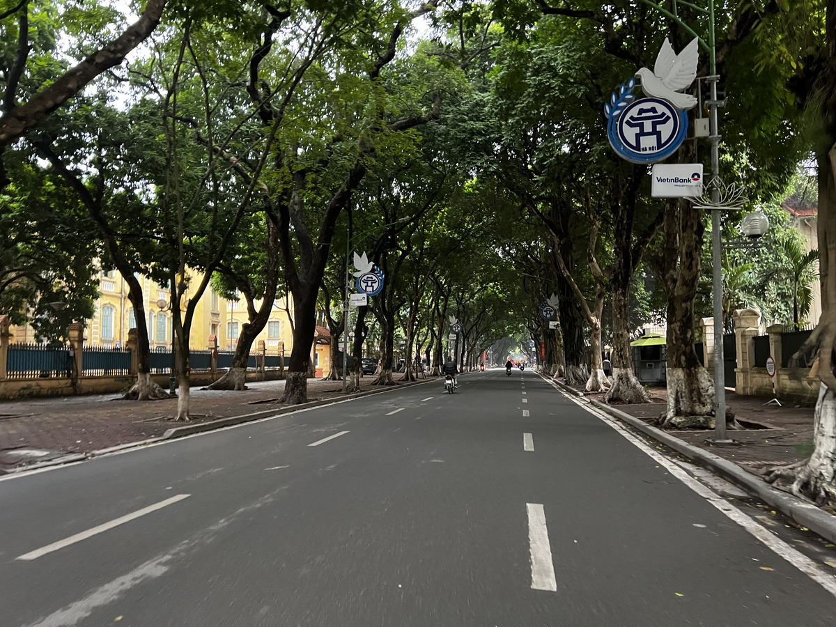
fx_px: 628
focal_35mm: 26
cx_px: 418
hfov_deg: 67.3
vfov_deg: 53.1
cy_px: 314
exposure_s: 1/60
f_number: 1.5
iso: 500
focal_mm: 5.7
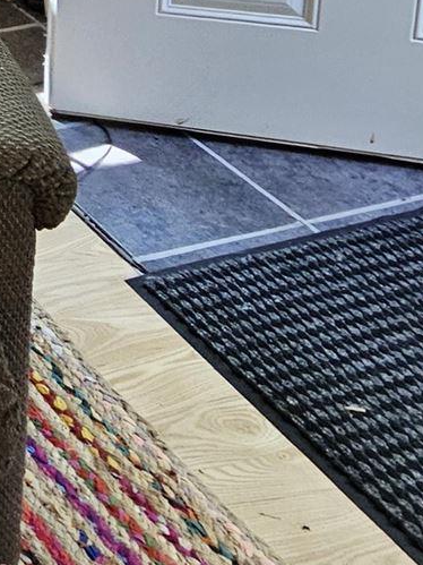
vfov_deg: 23.6
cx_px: -541
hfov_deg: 15.6
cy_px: -341
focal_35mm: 60
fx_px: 978
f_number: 2.2
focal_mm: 2.2
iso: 200
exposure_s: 1/60
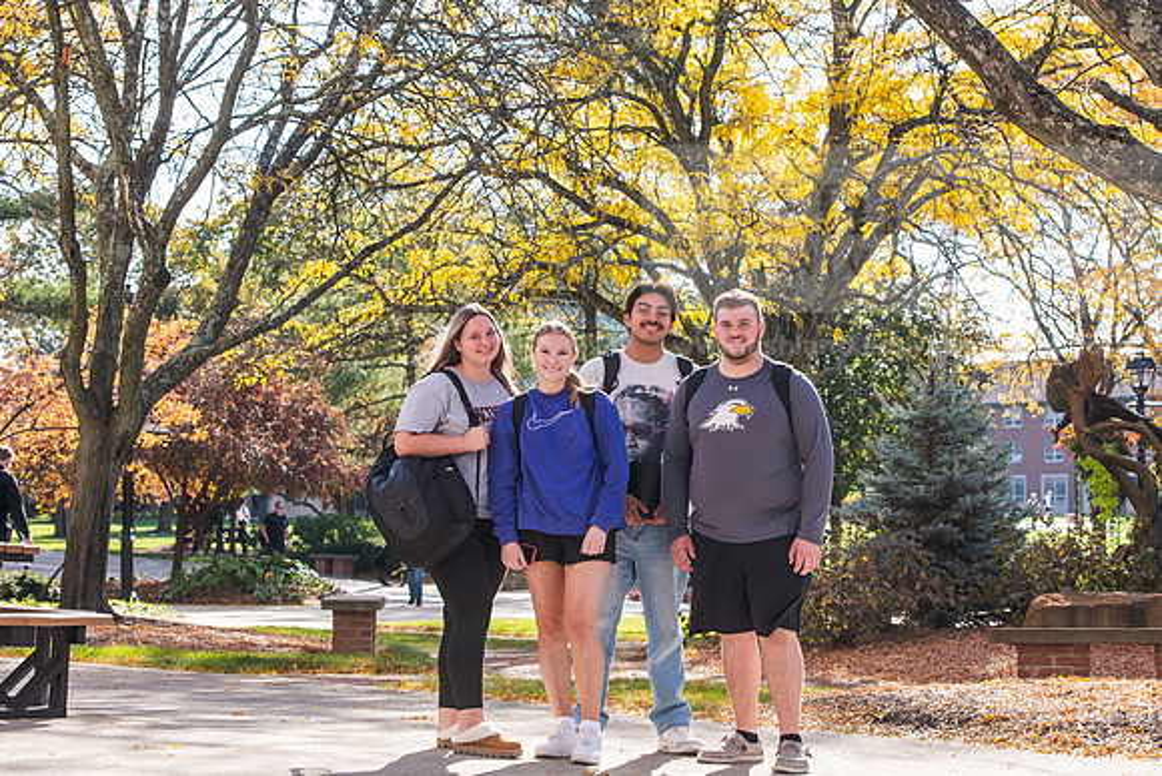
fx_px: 2421
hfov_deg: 27.0
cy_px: 388
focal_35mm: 75
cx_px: 581
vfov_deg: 18.2
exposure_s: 1/250
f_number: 8
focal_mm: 75
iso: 400
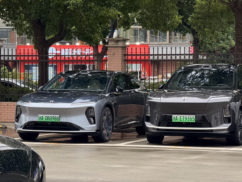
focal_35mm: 120
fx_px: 839
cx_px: 121
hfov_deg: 16.4
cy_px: 91
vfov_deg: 12.3
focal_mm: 15.66
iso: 50
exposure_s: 1/113
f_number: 2.8
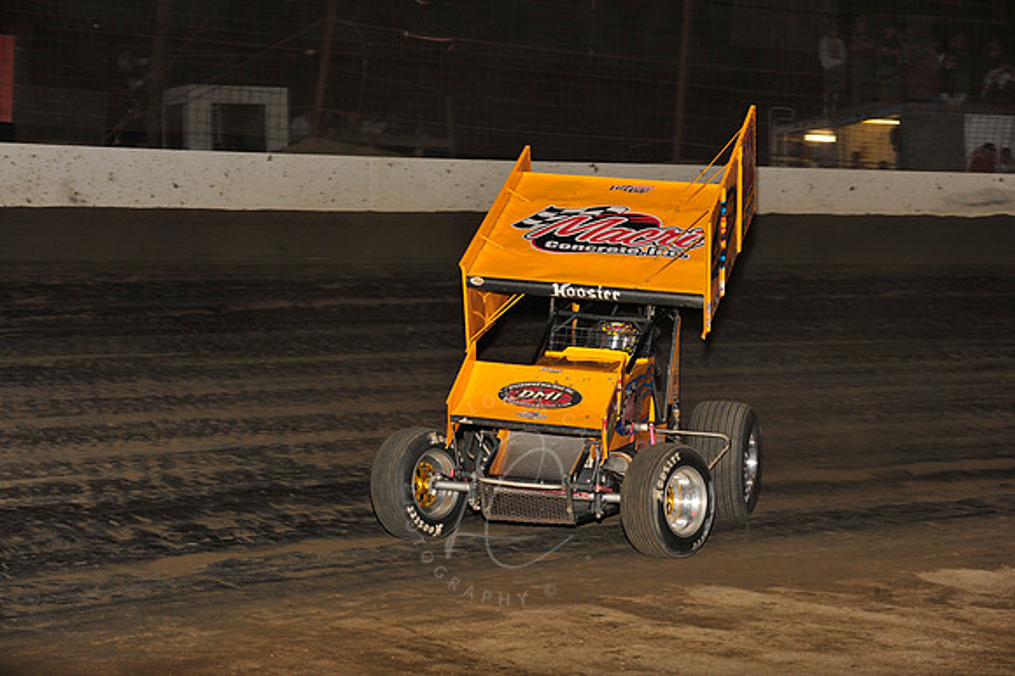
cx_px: 508
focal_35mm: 105
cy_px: 338
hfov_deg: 19.5
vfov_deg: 13.0
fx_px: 2959
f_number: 6.3
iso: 800
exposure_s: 1/320
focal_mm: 105
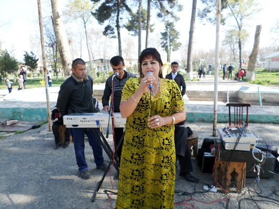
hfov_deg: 69.4
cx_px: 140
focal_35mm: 25
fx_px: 202
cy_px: 104
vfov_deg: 54.9
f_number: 2.5
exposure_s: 1/350
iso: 80
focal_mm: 4.5
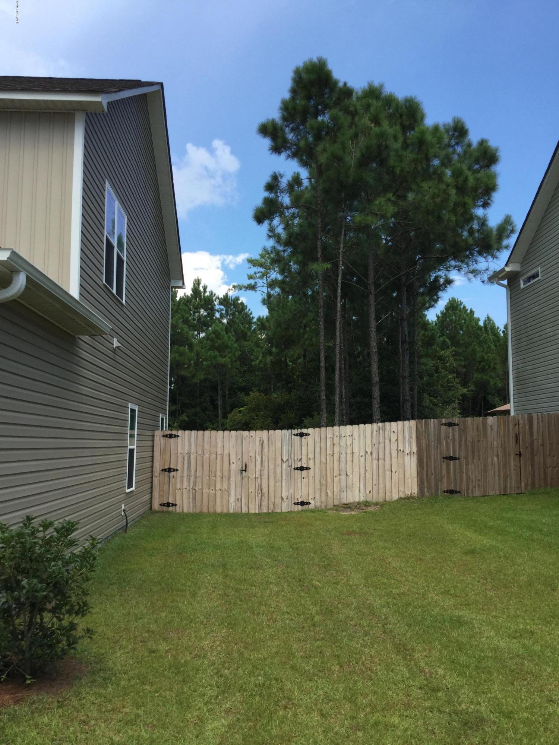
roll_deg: +0.1
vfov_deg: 58.4
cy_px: 372
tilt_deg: +5.4
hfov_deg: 45.4
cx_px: 280
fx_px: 667
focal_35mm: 31
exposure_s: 1/646
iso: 25
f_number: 2.4
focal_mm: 3.3
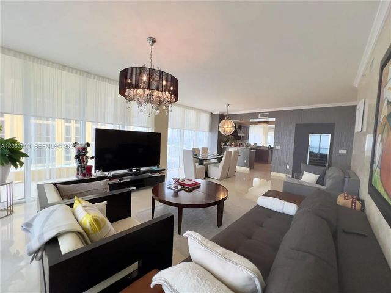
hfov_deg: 106.2
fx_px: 147
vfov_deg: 89.9
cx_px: 196
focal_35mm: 13
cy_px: 146
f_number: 1.8
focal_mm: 1.57
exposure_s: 1/120
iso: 80
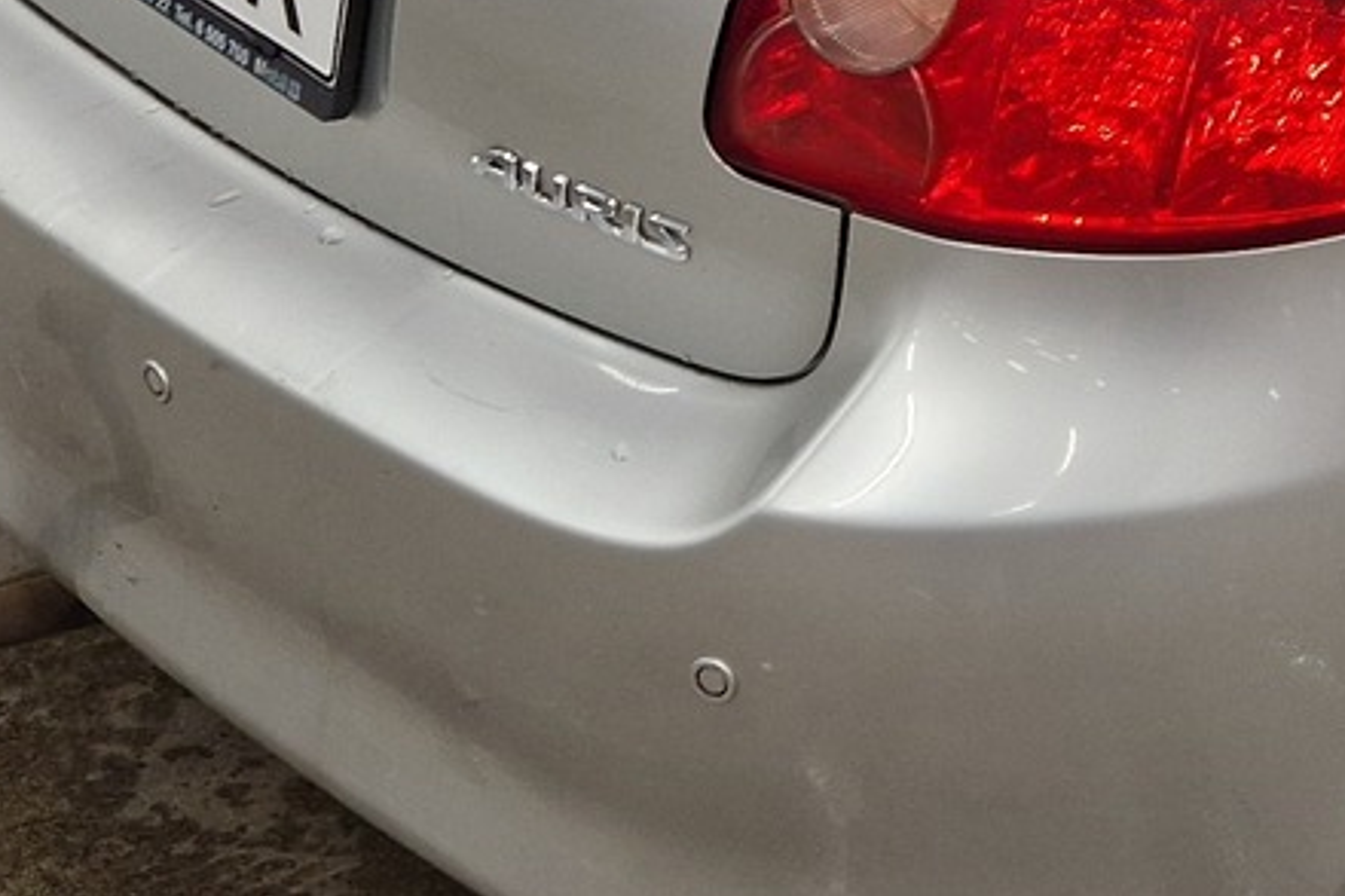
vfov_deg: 14.7
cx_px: 1476
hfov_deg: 22.1
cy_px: -413
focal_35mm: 87
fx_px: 3249
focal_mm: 5.4
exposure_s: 1/180
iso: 160
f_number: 1.8
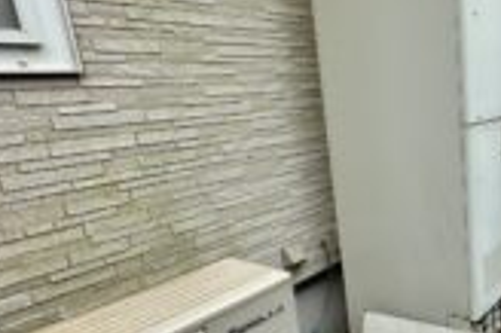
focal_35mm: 32
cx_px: 480
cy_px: 183
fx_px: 445
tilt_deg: -13.0
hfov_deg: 49.9
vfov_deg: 41.0
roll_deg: +2.4
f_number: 2.2
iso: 40
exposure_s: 1/465
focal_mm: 2.22
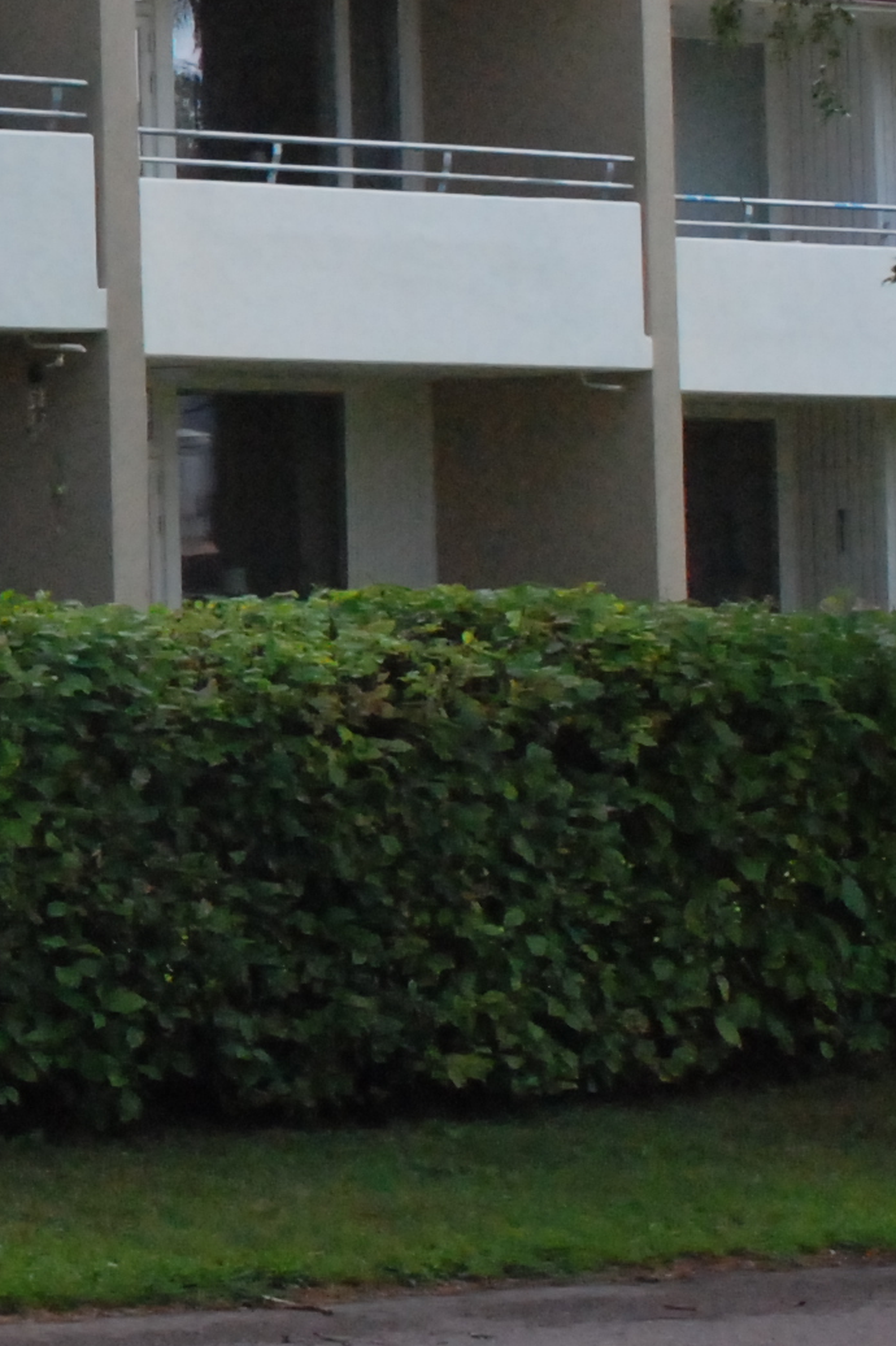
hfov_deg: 8.7
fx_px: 5454
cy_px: 209
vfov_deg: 14.0
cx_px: -1071
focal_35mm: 146
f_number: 13
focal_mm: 26
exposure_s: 1/640
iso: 1250
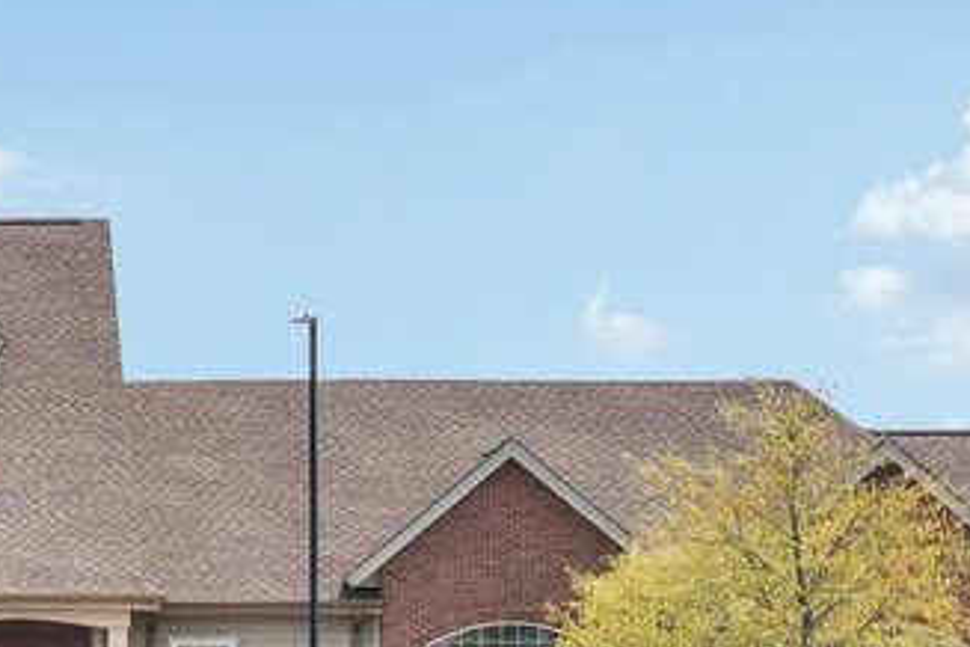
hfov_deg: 5.5
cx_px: -798
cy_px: 543
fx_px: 9996
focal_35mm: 371
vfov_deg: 3.7
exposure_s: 1/1250
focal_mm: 50
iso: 500
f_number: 8
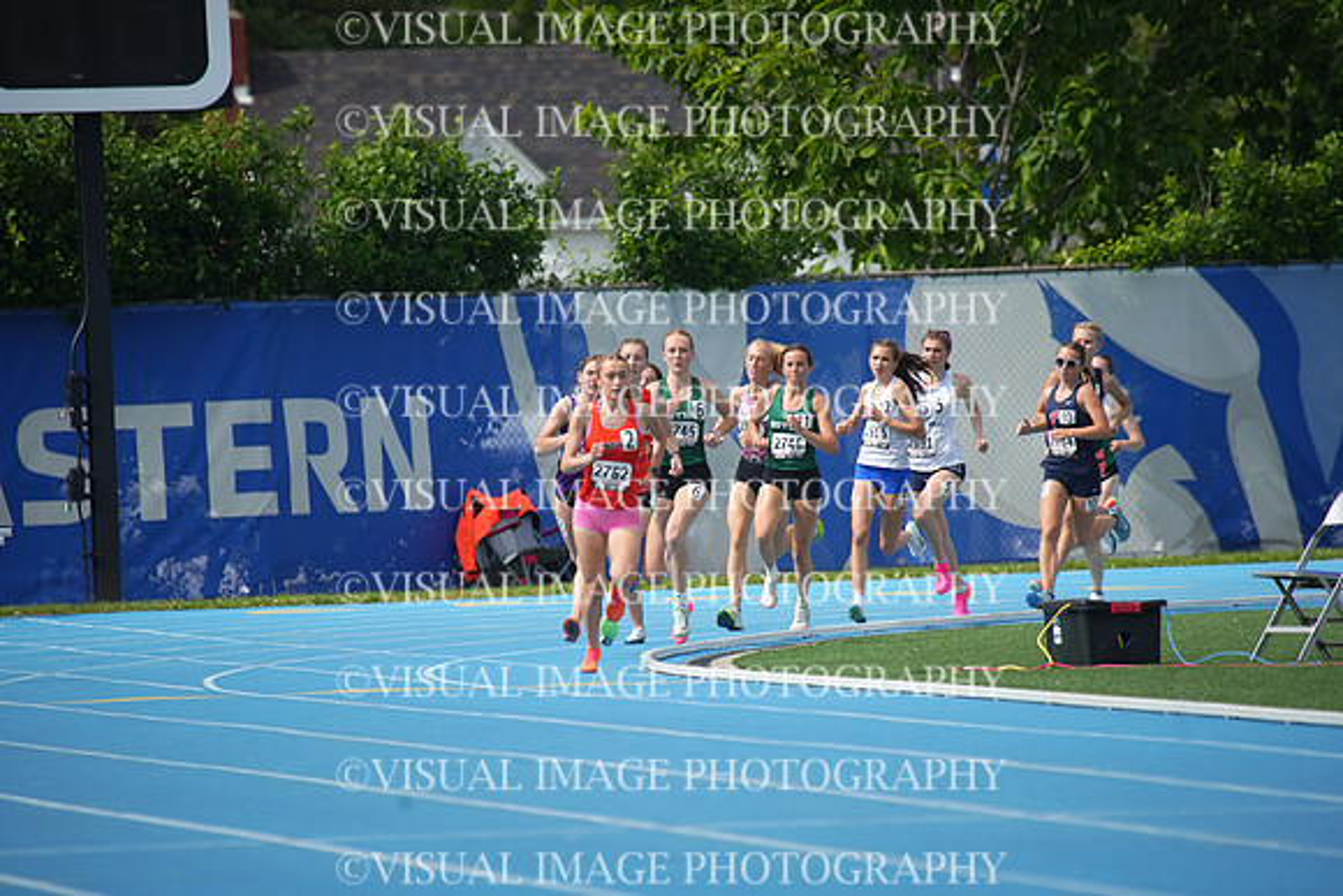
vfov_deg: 3.4
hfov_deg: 5.2
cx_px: 672
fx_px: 14925
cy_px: 448
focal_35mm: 400
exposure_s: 1/1250
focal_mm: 400
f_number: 5.6
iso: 320
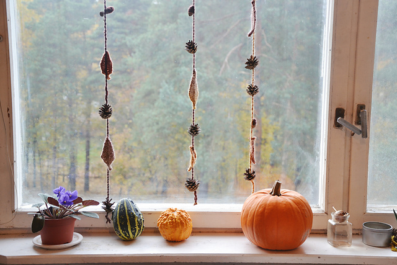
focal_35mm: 60
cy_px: 132
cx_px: 198
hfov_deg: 33.4
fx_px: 662
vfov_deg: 22.6
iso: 400
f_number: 4.5
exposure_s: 1/25
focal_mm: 40
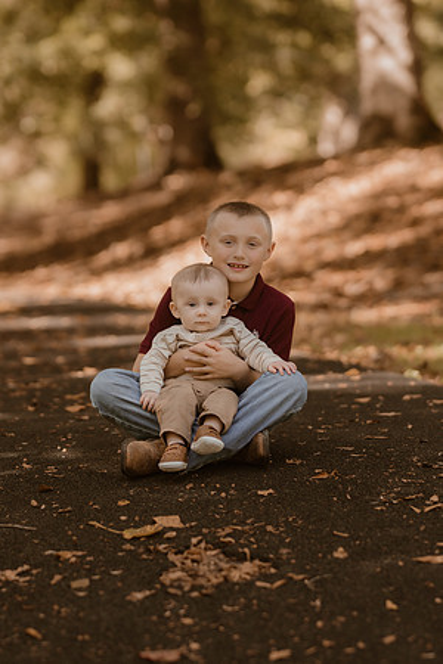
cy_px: 332
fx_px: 2344
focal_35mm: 127
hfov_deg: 10.8
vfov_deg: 16.1
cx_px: 222
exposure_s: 1/800
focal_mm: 85
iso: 320
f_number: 1.8
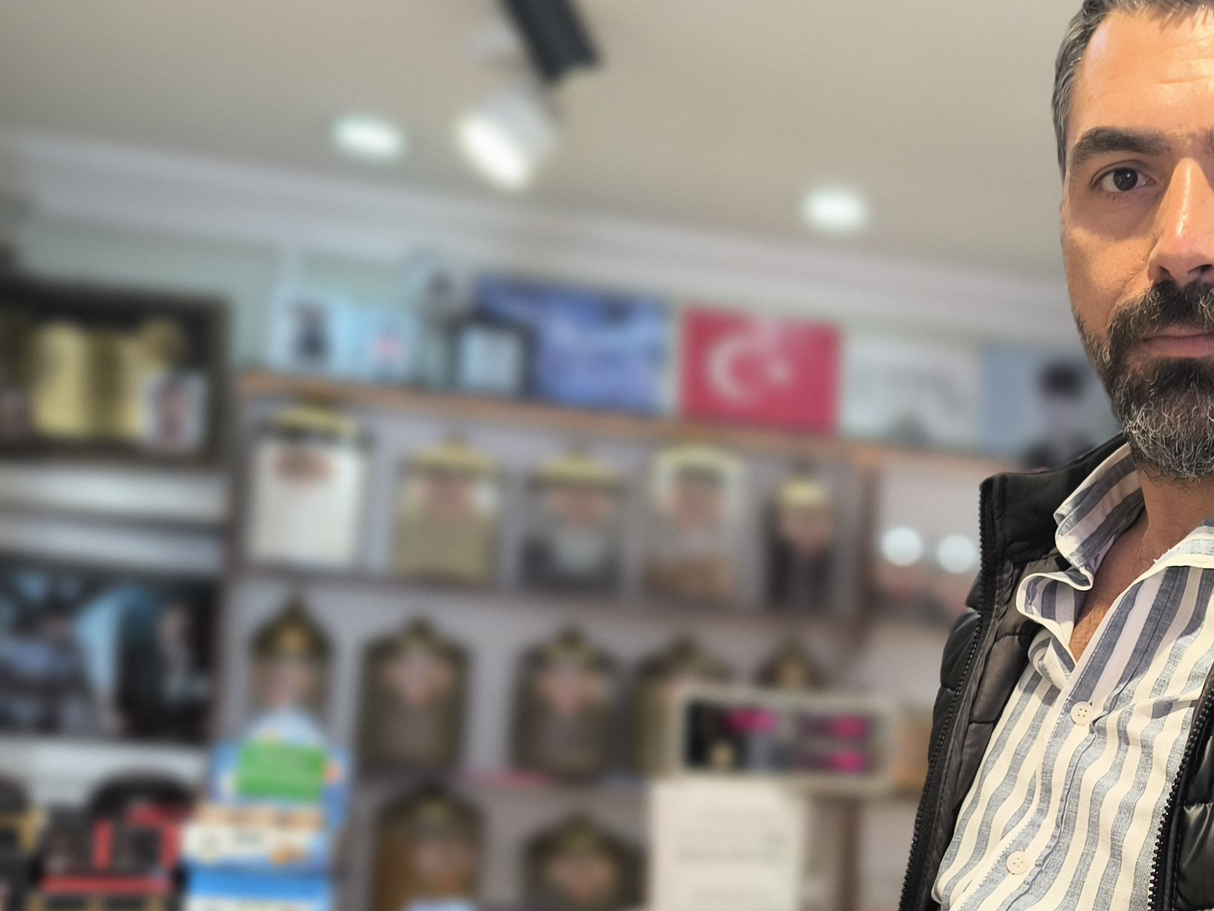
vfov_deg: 28.4
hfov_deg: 36.3
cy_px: 738
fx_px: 1754
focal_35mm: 50
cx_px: 1049
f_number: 1.65
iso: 200
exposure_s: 1/100
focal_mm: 6.14
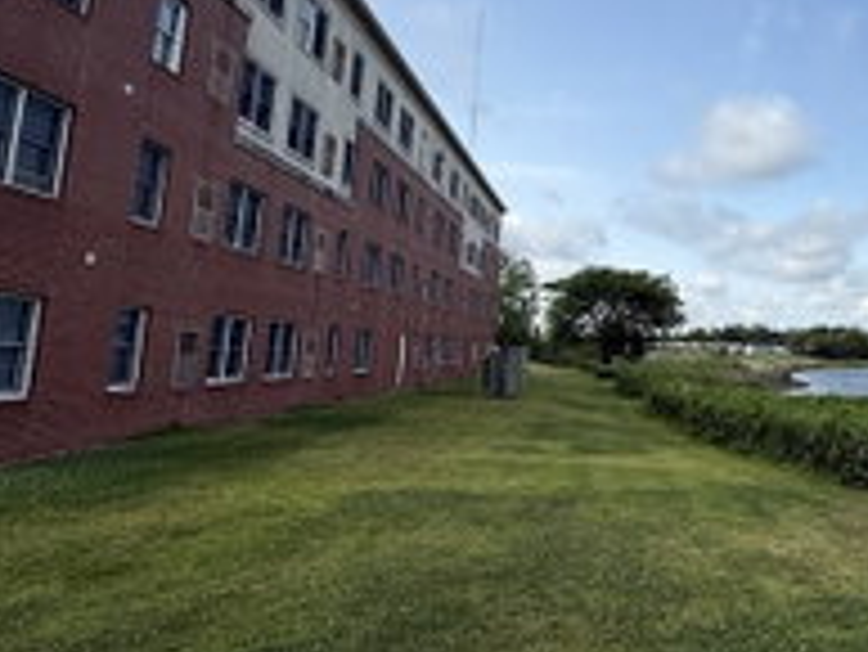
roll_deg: -0.8
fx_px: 778
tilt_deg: +8.7
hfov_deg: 50.9
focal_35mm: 31
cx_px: 798
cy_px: 234
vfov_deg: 45.0
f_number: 2.2
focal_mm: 2.22
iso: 50
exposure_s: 1/2092
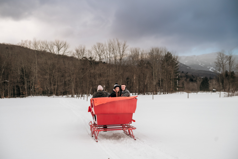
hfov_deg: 38.2
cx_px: 119
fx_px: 344
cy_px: 80
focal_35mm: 52
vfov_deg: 26.0
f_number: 3.5
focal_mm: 52
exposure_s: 1/640
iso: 200
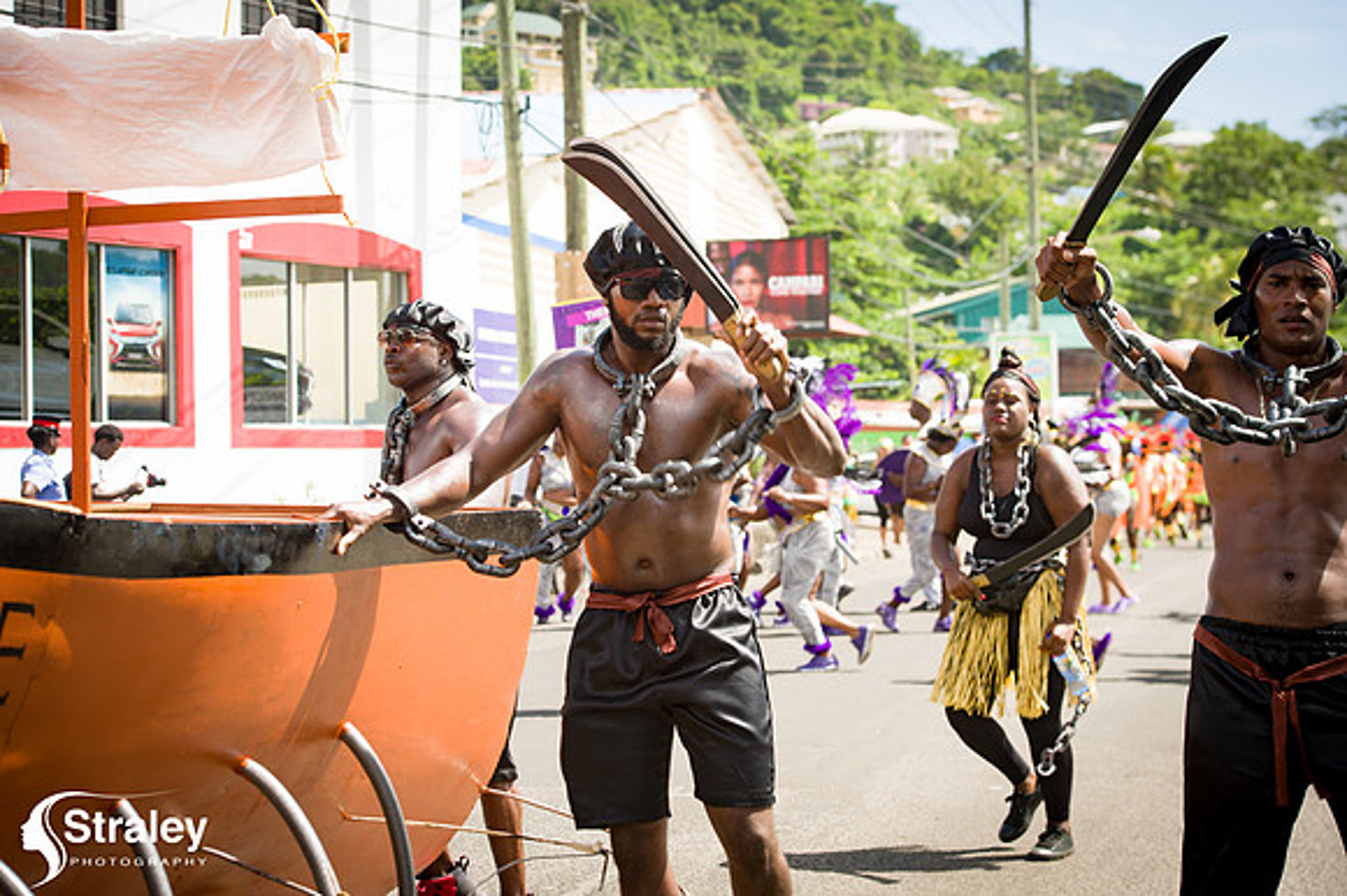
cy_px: 448
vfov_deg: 17.5
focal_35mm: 78
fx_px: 2917
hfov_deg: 26.0
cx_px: 674
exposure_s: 1/160
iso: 100
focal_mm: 78
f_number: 6.3
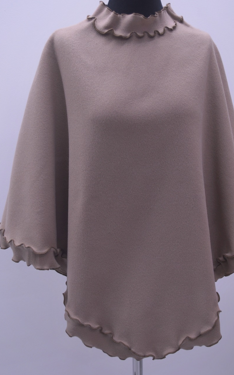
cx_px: 124
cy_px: 161
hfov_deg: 29.8
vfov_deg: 46.1
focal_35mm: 43
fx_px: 439
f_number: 4
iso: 140
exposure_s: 1/30
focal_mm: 24
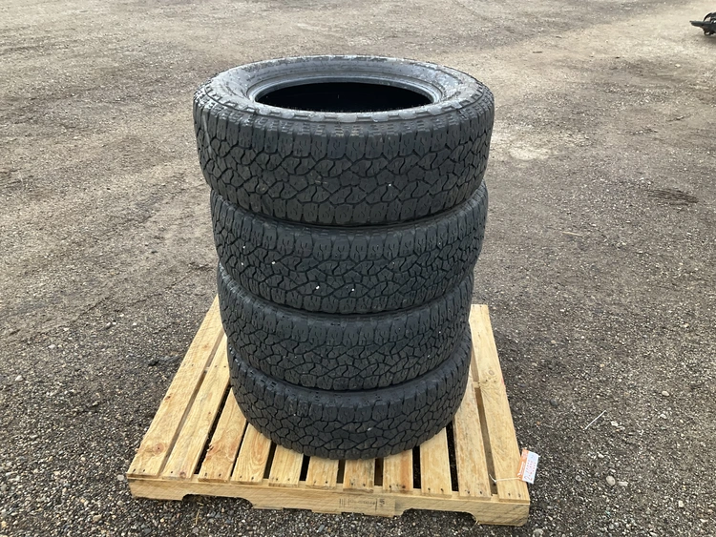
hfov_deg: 61.6
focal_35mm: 29
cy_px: 268
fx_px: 600
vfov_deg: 48.3
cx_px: 358
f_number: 1.8
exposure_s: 1/122
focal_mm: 3
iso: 25
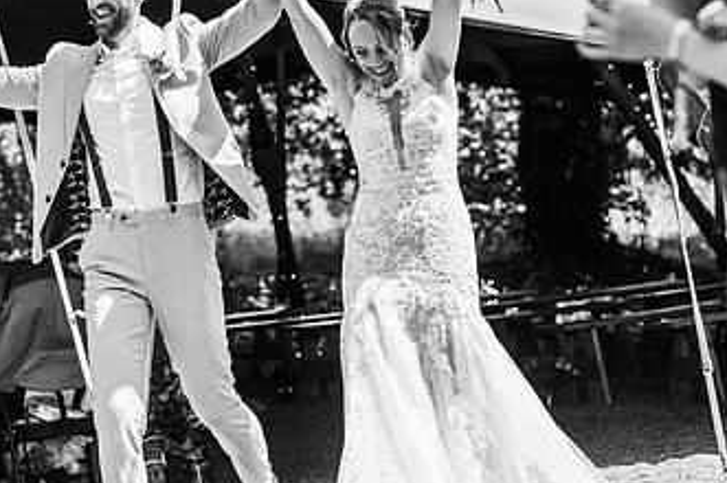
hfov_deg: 13.8
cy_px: 151
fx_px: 3006
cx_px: 279
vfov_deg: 9.2
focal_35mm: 149
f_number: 4
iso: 100
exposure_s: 1/640
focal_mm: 85
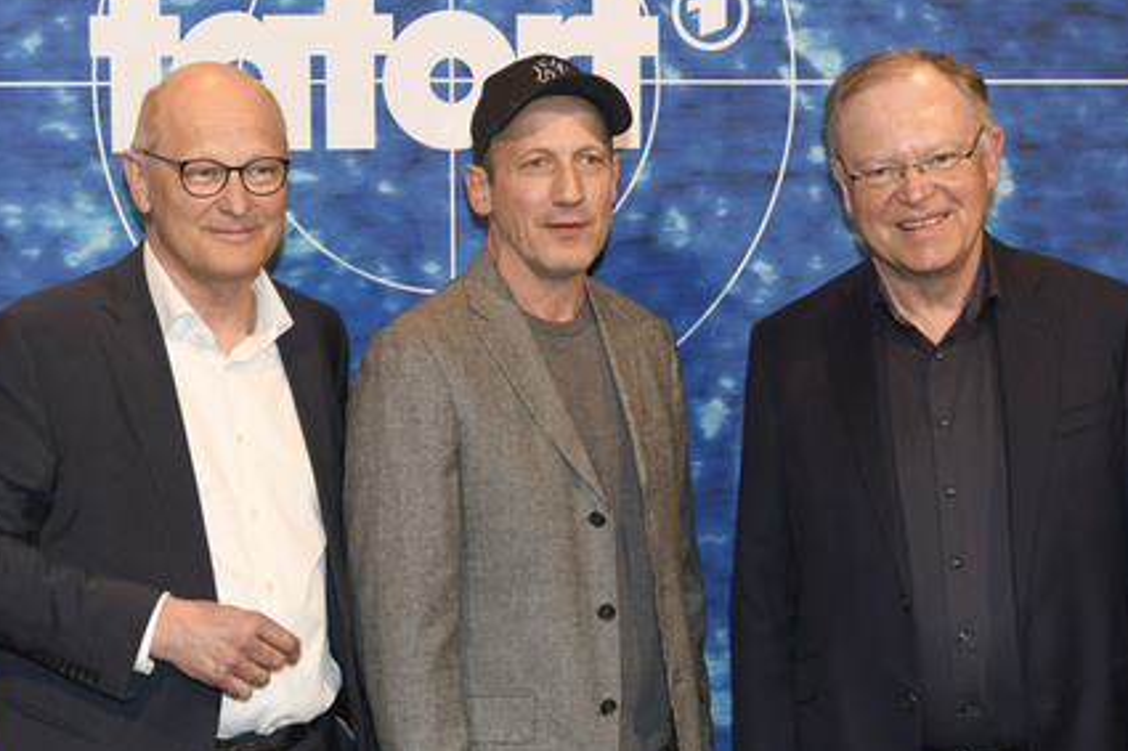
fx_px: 1660
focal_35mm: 53
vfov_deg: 25.5
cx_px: 535
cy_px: 377
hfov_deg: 37.5
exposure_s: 1/250
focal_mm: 50
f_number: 4
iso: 640
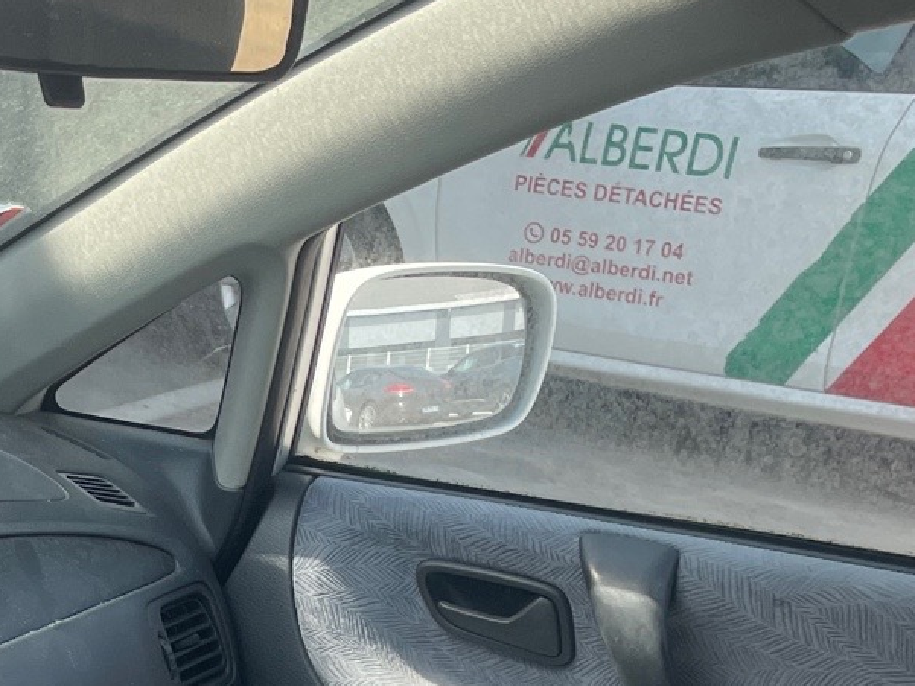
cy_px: 961
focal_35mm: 83
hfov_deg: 22.3
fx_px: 2194
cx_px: -81
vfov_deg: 16.5
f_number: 1.6
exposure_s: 1/463
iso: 32
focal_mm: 4.2
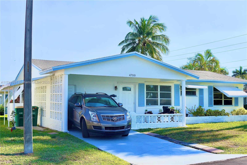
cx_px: 124
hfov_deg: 43.6
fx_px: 309
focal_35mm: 45
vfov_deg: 29.9
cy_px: 82
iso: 100
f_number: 4.5
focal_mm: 30
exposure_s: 1/800
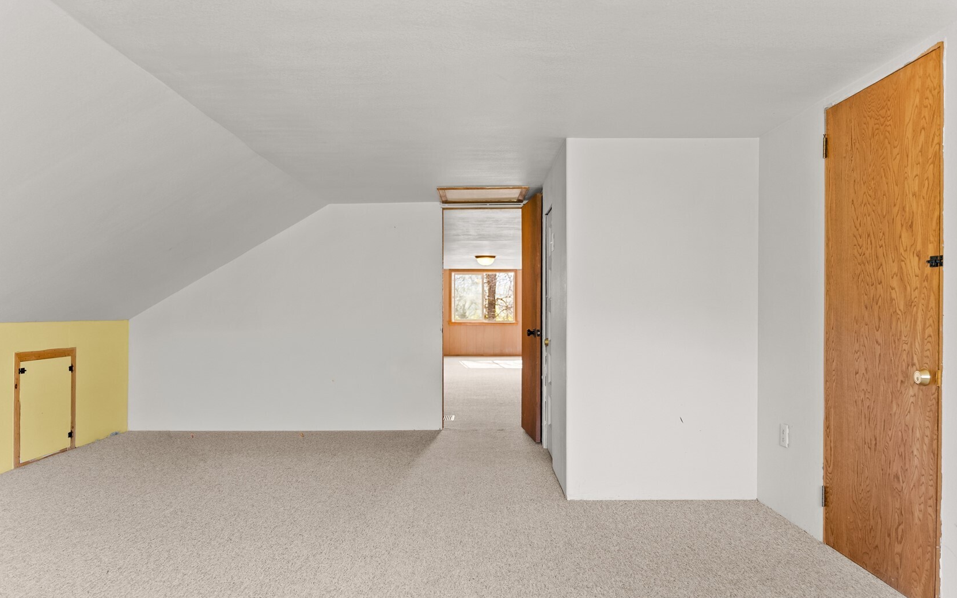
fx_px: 700
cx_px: 476
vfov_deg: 46.2
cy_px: 323
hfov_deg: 68.7
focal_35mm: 27
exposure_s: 1/15
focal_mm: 25.8
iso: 400
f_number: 2.8
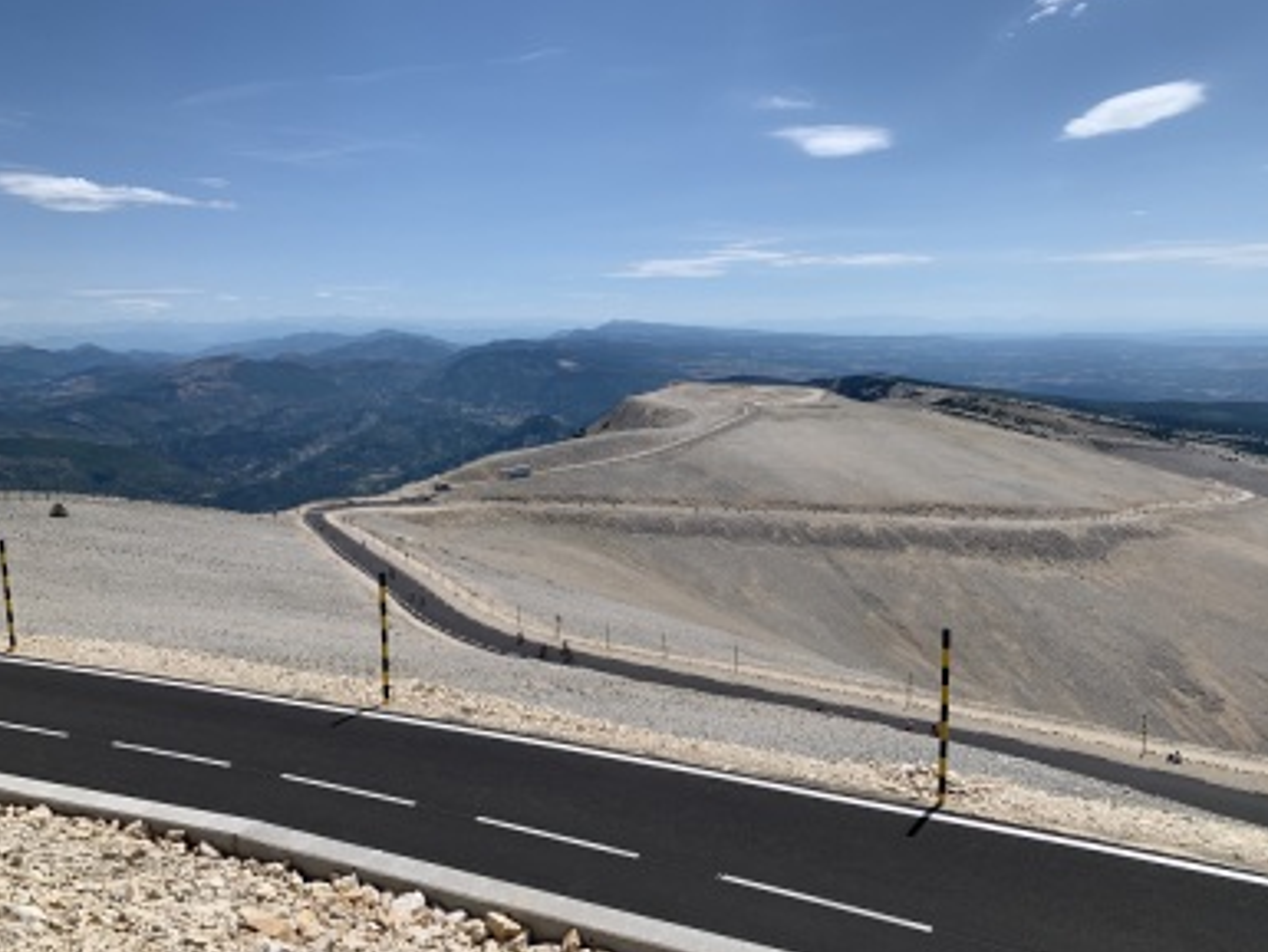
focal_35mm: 27
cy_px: 474
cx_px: 626
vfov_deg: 51.4
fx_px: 989
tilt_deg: -8.3
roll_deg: +0.5
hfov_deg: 65.3
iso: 25
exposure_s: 1/4673
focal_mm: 4.25
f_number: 1.8
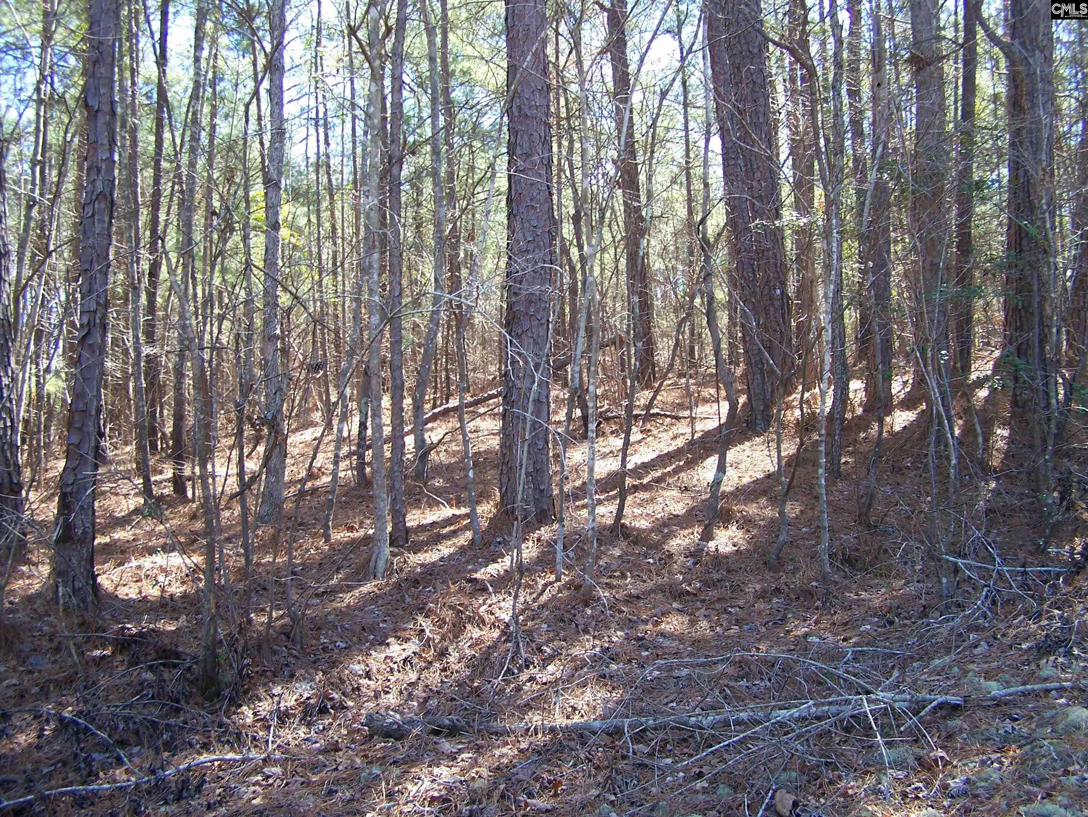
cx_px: 544
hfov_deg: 48.9
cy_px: 408
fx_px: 1195
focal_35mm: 38
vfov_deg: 37.8
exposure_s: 1/80
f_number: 2.8
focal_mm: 6.3
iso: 80
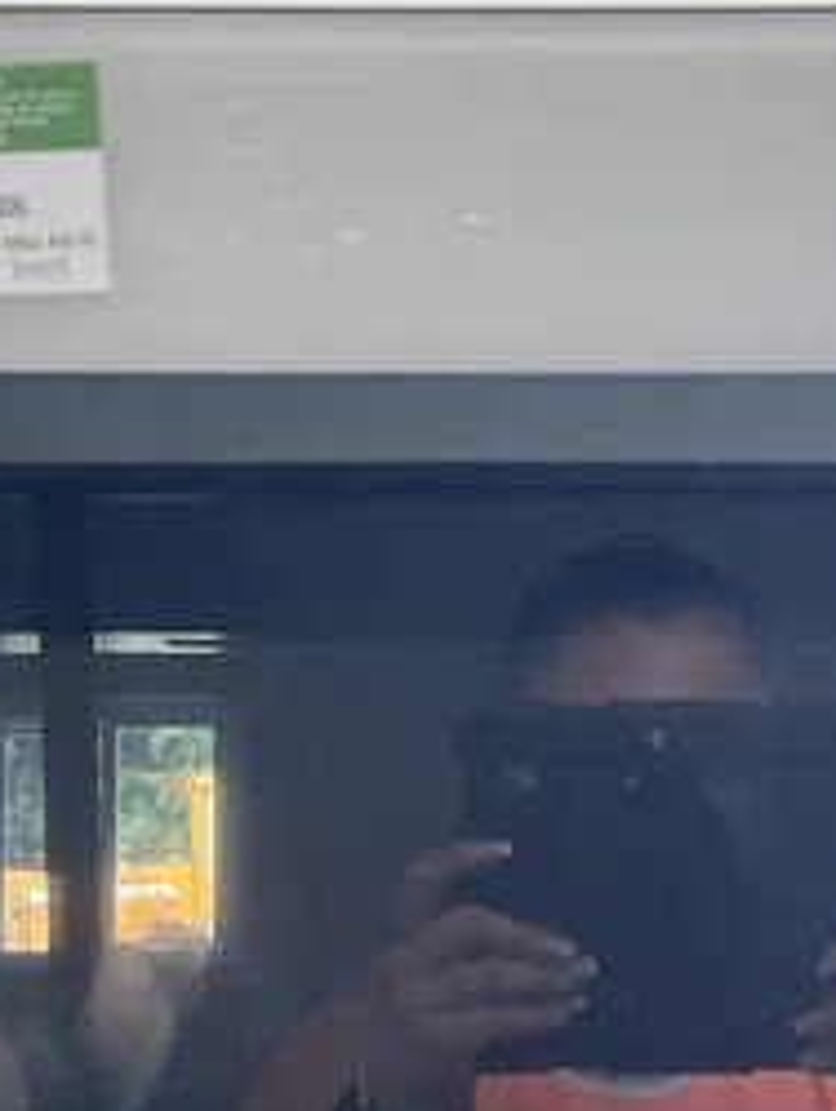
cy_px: 820
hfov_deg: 17.0
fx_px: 2797
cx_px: 507
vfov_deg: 22.3
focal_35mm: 87
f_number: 1.8
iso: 160
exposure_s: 1/60
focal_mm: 3
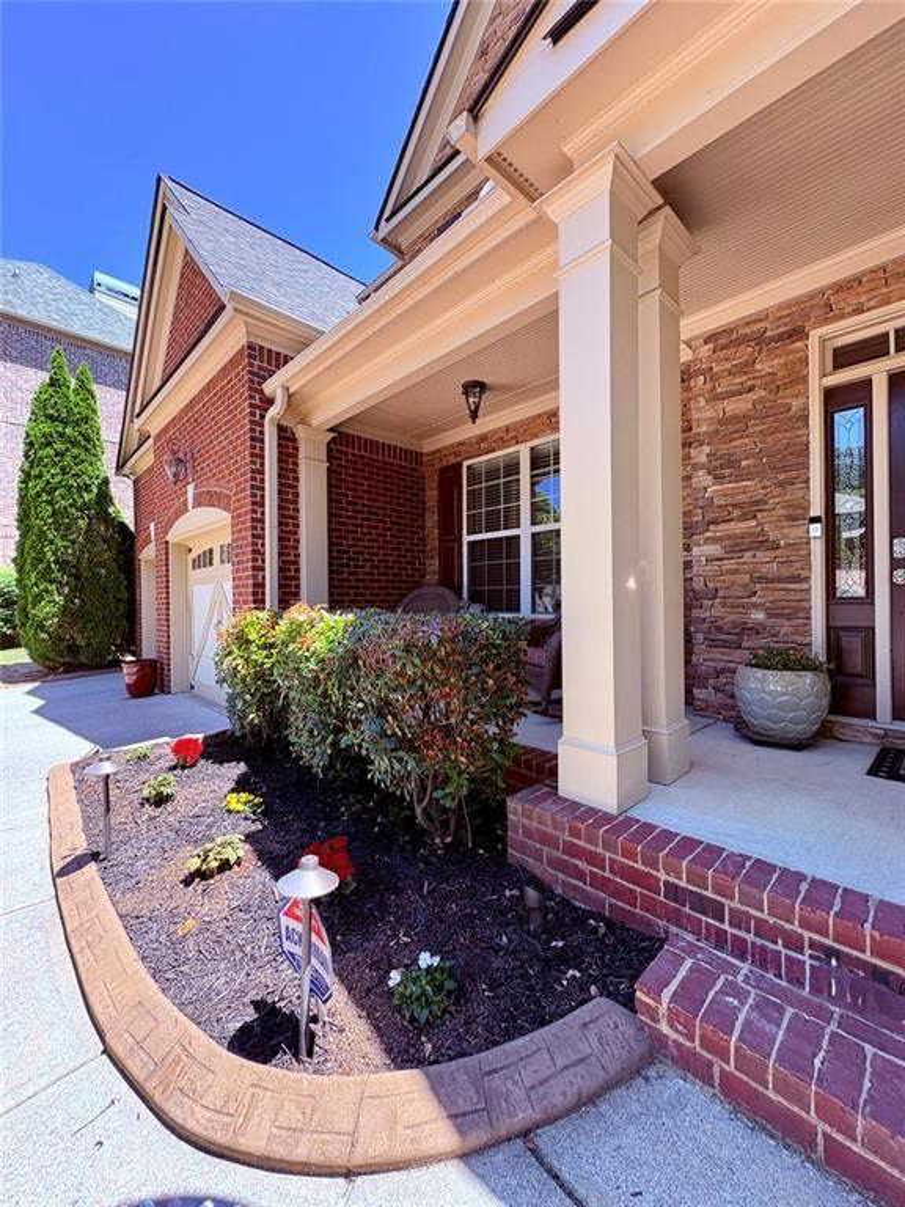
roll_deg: +0.1
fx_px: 488
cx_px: 452
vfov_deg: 102.1
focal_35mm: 14
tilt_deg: +0.7
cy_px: 604
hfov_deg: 85.7
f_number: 2.2
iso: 40
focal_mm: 2.22
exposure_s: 1/140
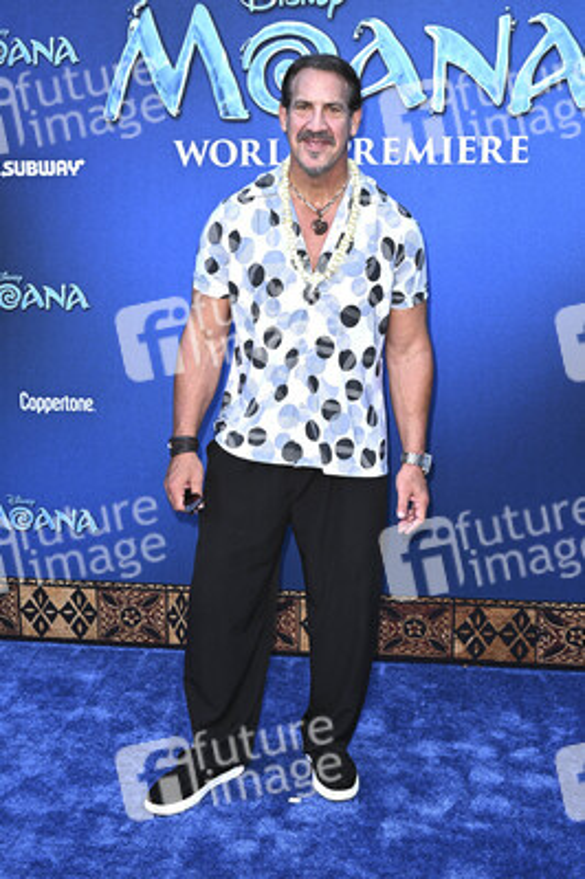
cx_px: 292
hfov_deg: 32.6
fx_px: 1001
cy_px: 440
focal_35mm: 41
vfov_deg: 47.4
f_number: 6.3
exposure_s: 1/250
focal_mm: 41
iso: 800
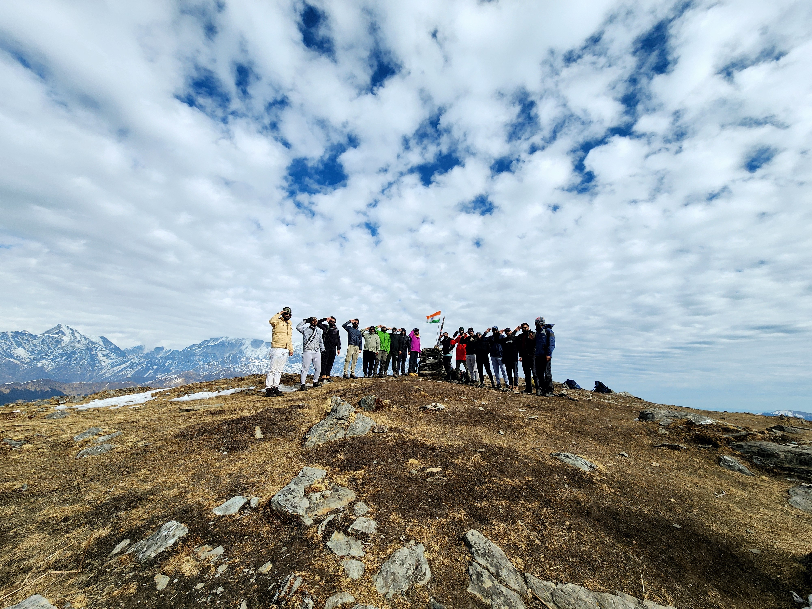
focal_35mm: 13
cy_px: 304
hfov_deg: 106.2
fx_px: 305
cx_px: 406
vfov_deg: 89.9
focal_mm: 2.2
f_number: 2.2
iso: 50
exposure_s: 1/2760
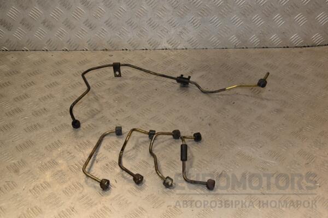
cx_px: 164
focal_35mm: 45
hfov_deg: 43.6
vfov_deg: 29.9
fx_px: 410
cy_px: 109
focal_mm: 30
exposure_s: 1/200
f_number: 8
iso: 800
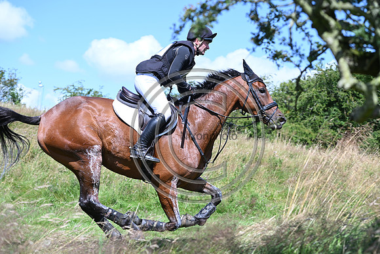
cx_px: 190
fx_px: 739
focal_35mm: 70
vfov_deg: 19.5
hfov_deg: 28.8
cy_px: 127
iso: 320
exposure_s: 1/1250
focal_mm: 70
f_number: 4.5
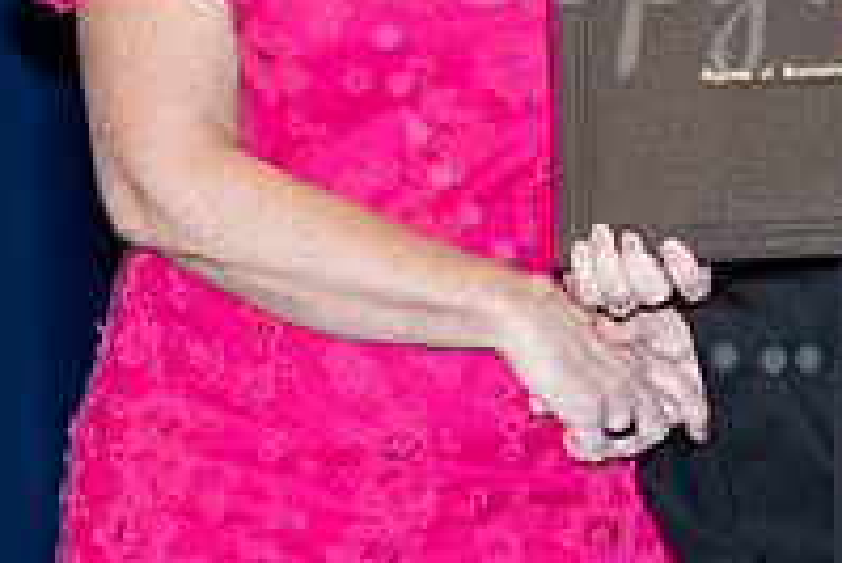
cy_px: 60
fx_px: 12007
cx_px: 1175
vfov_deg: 2.7
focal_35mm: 513
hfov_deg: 4.0
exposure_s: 1/200
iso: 1000
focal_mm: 115
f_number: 5.6
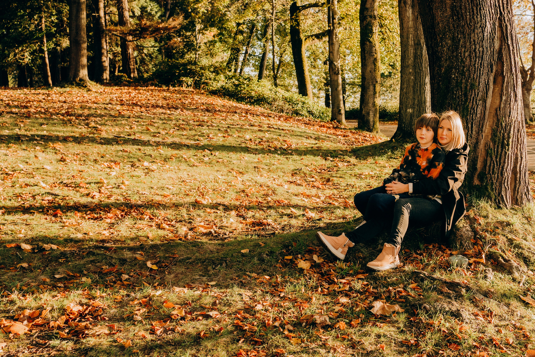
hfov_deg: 45.1
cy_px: 153
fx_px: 639
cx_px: 326
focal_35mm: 43
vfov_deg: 31.2
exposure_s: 1/400
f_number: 6.3
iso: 200
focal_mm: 35
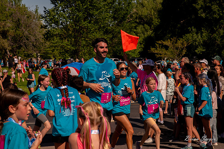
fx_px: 612
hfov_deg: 20.8
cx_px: 112
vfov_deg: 13.9
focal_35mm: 98
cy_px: 74
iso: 800
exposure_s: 1/1600
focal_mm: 95
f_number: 11
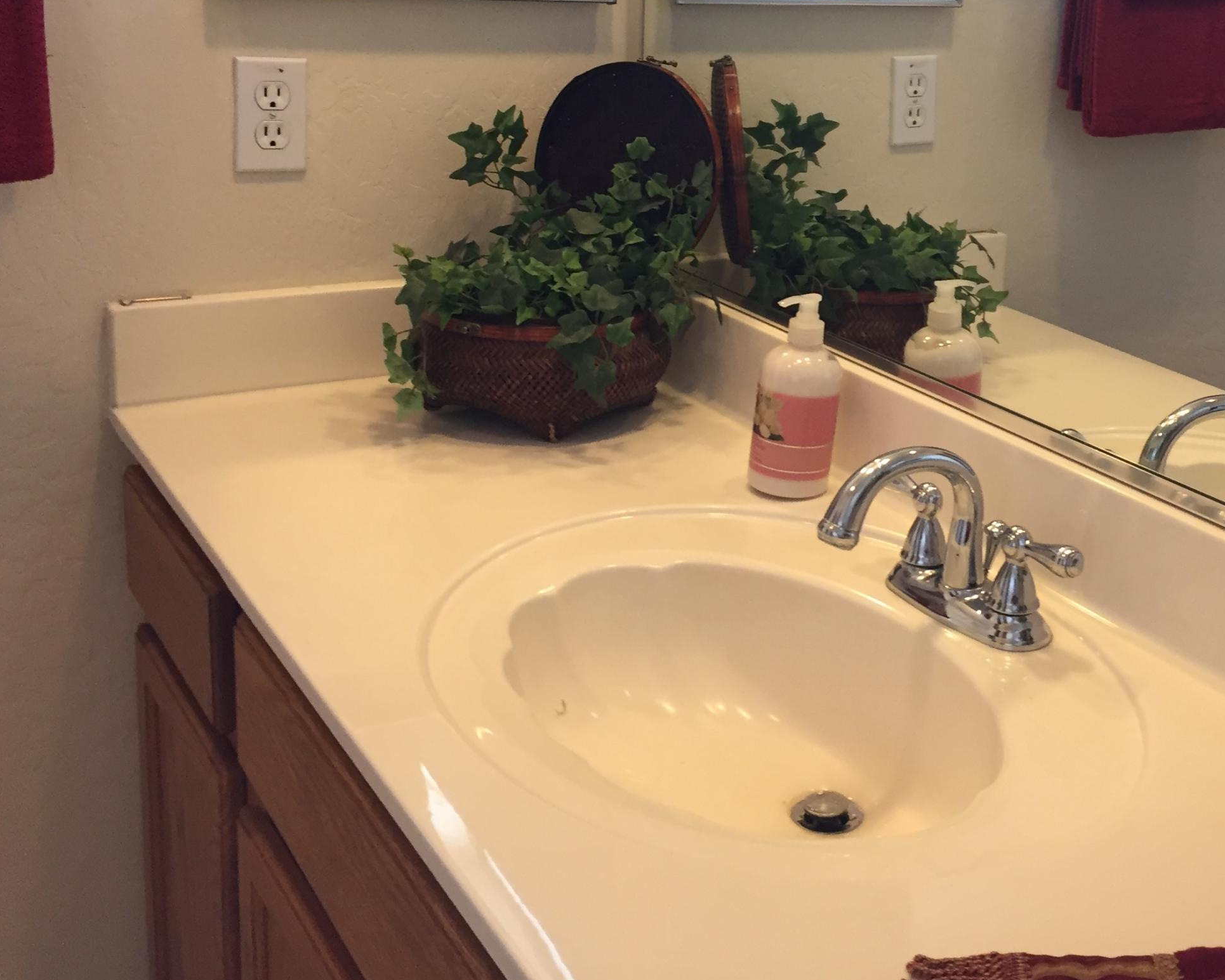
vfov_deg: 33.7
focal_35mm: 44
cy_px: 302
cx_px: 859
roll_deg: -5.5
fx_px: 1595
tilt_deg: -13.3
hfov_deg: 41.2
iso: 100
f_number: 2.2
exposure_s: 1/30
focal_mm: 4.15
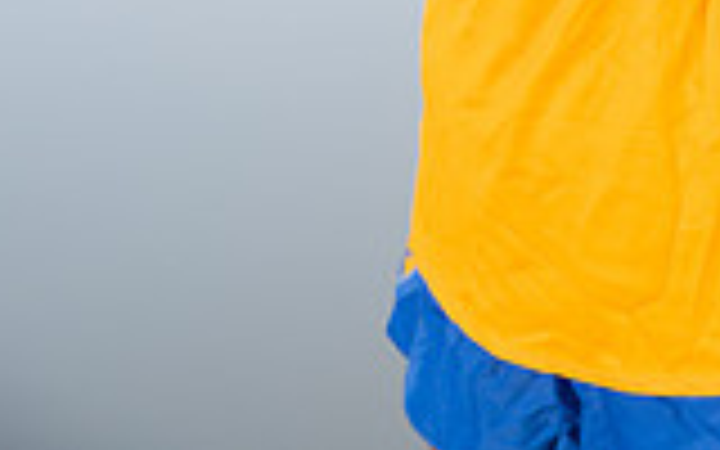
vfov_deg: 8.2
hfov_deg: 13.9
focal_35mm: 149
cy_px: -558
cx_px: 612
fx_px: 2924
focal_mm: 52
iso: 250
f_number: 4.5
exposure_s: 1/400
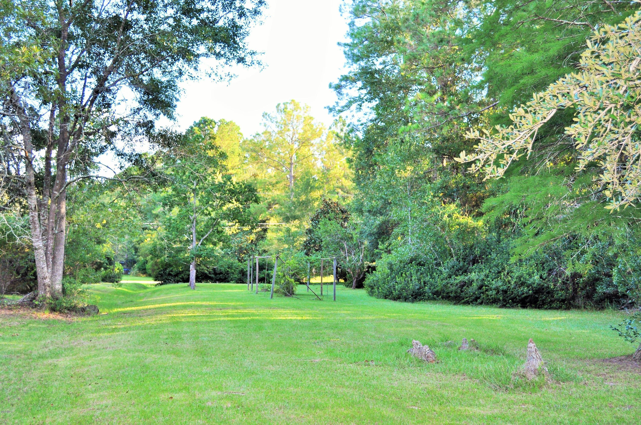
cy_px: 212
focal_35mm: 45
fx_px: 800
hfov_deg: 43.7
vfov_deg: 29.8
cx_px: 320
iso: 360
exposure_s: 1/200
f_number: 4.5
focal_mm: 30
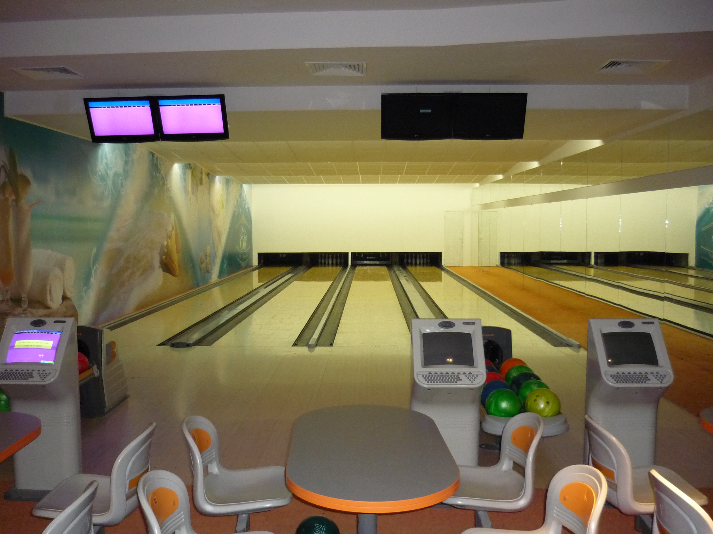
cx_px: 356
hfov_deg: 55.4
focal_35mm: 33
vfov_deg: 42.9
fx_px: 680
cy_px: 267
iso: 400
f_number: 2.8
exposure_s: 1/30
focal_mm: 5.5
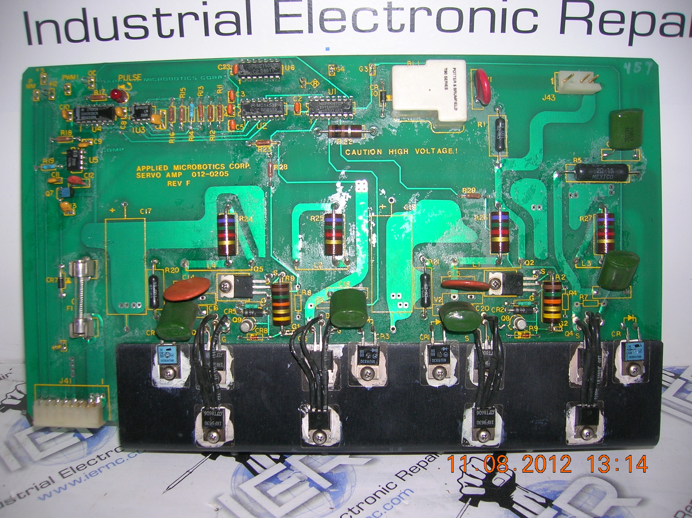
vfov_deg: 41.7
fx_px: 679
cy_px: 259
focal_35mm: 34
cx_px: 346
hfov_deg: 54.0
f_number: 2.9
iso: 50
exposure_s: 1/60.1
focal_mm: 5.7
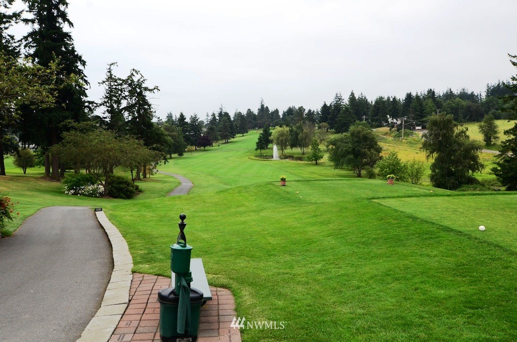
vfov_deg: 36.7
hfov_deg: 53.2
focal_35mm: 36
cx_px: 258
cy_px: 171
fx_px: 516
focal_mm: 24
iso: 800
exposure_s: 1/800
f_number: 8
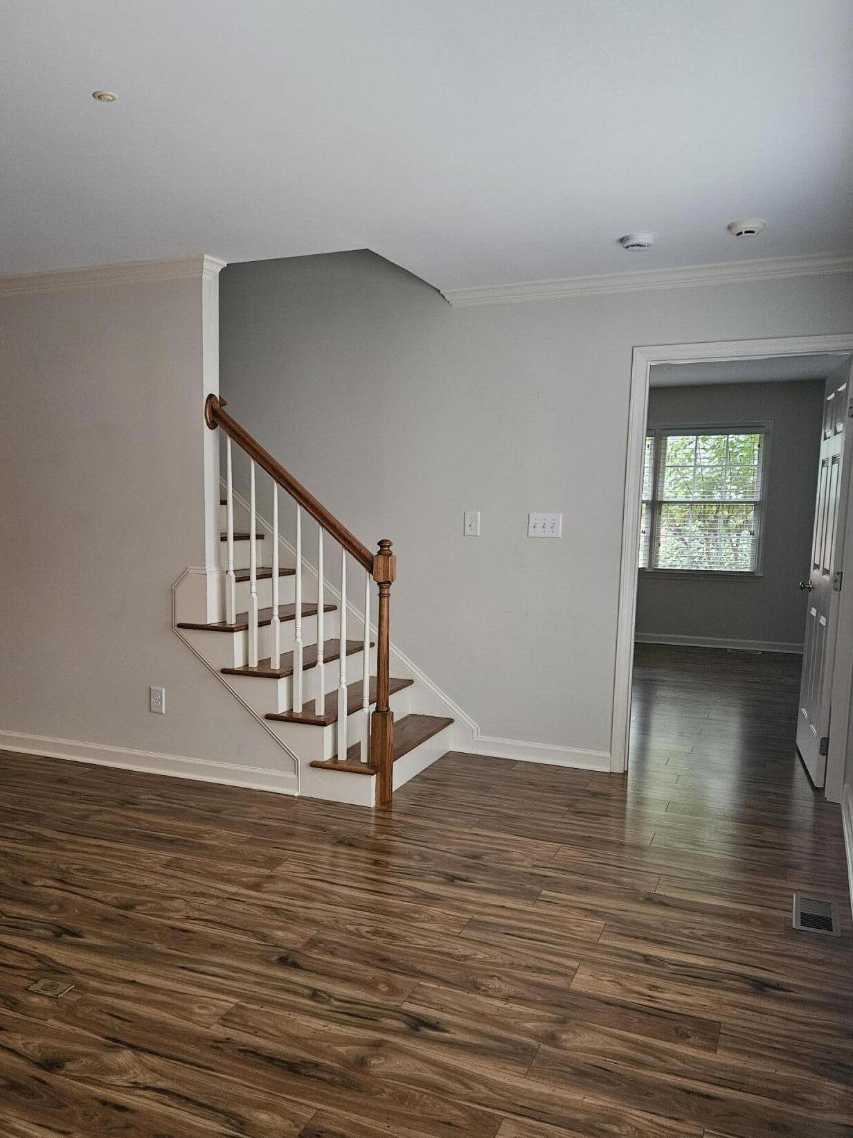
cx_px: 375
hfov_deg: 49.6
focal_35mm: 28
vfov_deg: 63.3
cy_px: 628
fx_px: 920
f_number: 1.8
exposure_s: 1/40
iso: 640
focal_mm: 5.4
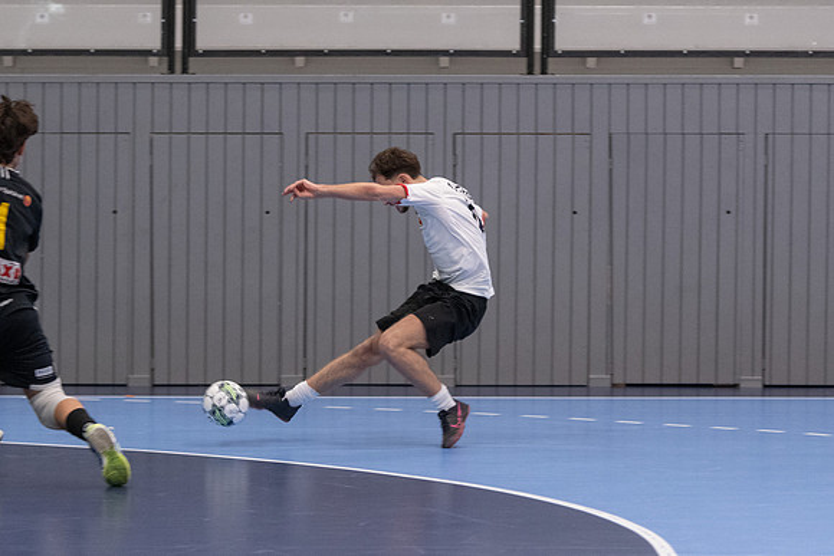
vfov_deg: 7.9
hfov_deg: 11.9
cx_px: 417
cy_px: 278
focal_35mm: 173
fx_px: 4004
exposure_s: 1/640
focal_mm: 105
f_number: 3.2
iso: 3600
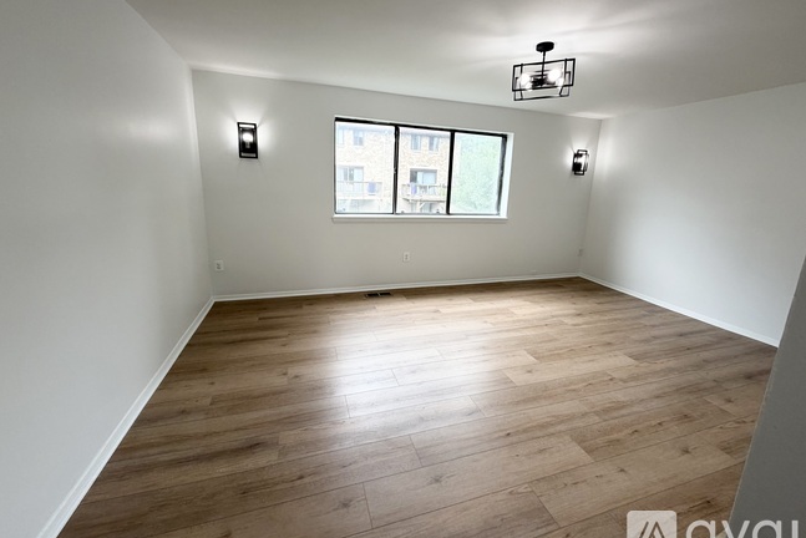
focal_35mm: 15
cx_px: 413
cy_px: 249
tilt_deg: -11.4
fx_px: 336
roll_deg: -2.3
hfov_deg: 100.3
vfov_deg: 77.3
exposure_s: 1/121
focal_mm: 2.22
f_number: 2.2
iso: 125
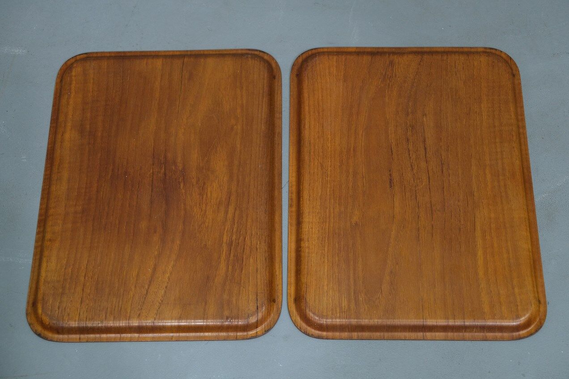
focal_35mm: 49
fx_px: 774
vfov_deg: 27.5
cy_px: 190
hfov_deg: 40.3
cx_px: 284
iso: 1250
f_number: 3.6
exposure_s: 1/50
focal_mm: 32.9
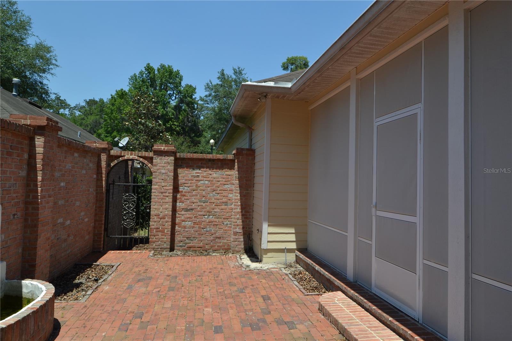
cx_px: 256
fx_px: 320
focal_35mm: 22
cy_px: 170
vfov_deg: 56.1
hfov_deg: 77.3
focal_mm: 15
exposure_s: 1/200
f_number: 7.1
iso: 100
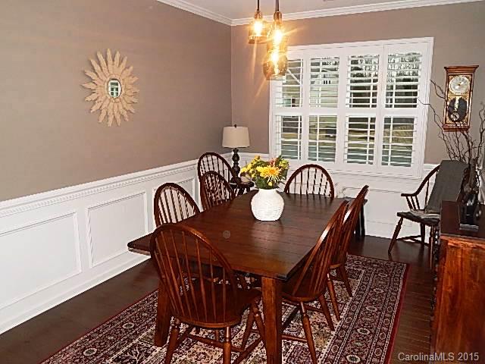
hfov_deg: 63.4
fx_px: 392
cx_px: 242
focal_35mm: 28
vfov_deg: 49.7
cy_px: 182
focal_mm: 5.1
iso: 200
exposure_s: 1/30
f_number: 3.2
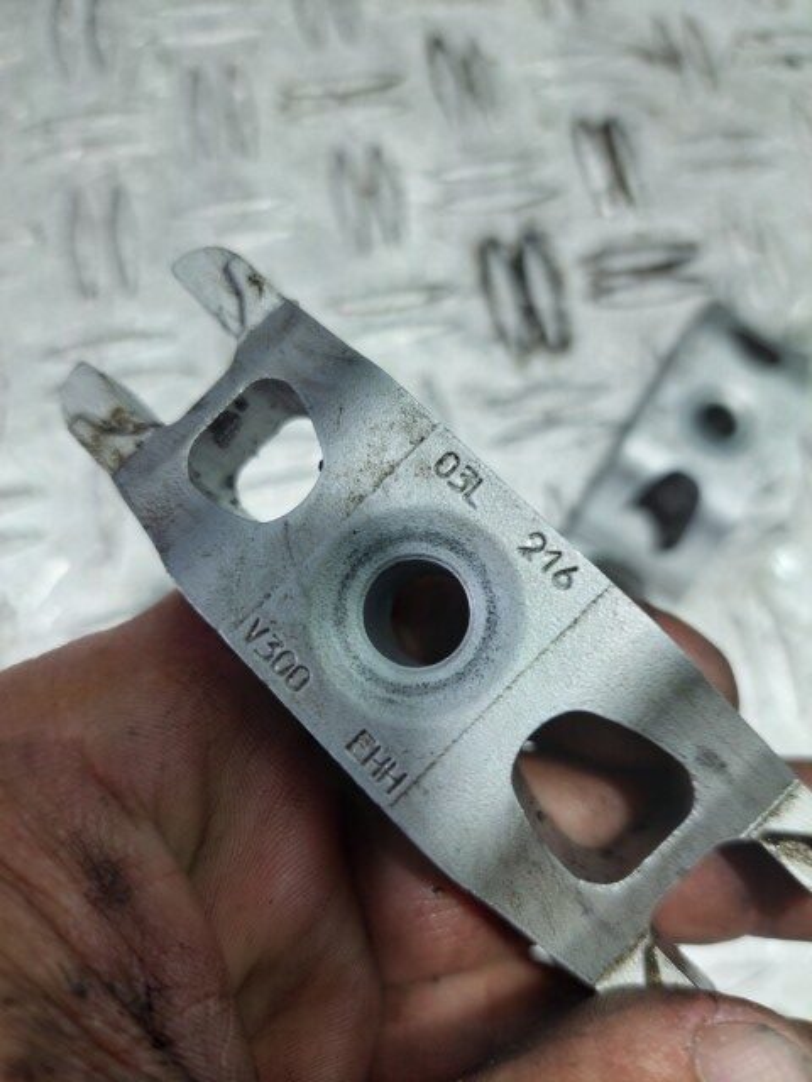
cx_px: 406
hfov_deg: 54.9
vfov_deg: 69.4
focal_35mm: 25
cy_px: 541
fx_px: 782
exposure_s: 1/50
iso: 40
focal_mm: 5.23
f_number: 1.8
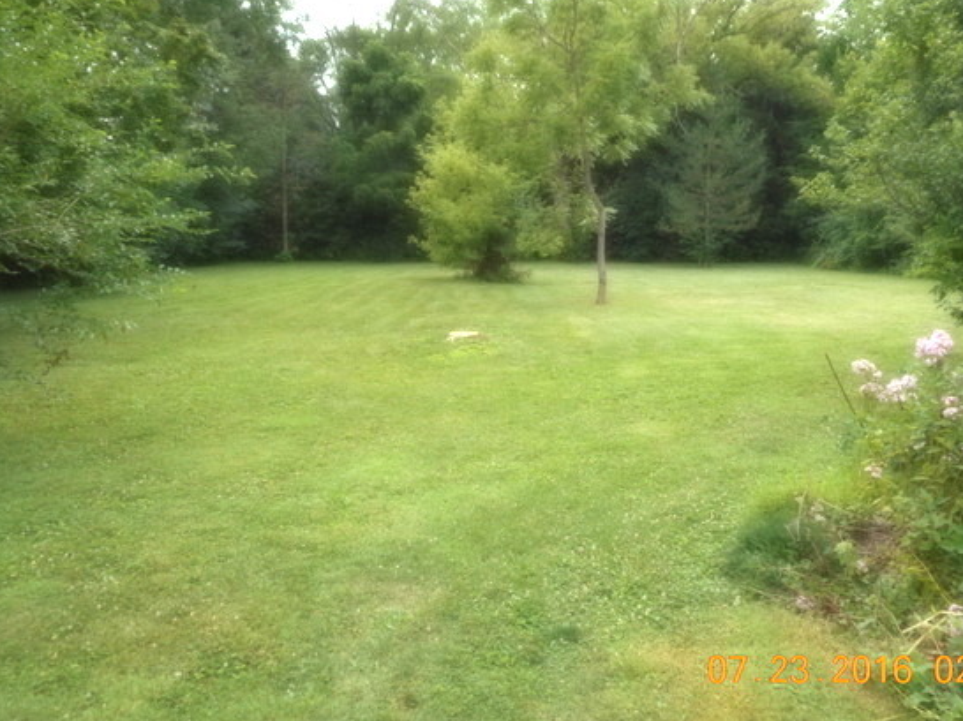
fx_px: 945
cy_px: 328
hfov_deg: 53.9
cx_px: 529
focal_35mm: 34
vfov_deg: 41.7
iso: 80
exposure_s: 1/160
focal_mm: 5.2
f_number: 4
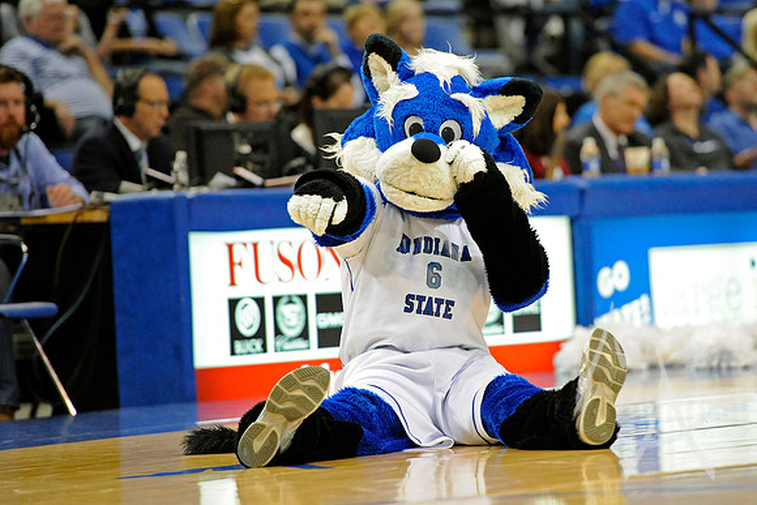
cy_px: 252
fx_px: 4206
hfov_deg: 10.3
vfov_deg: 6.9
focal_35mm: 200
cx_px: 378
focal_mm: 200
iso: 4000
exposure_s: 1/1000
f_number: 3.2
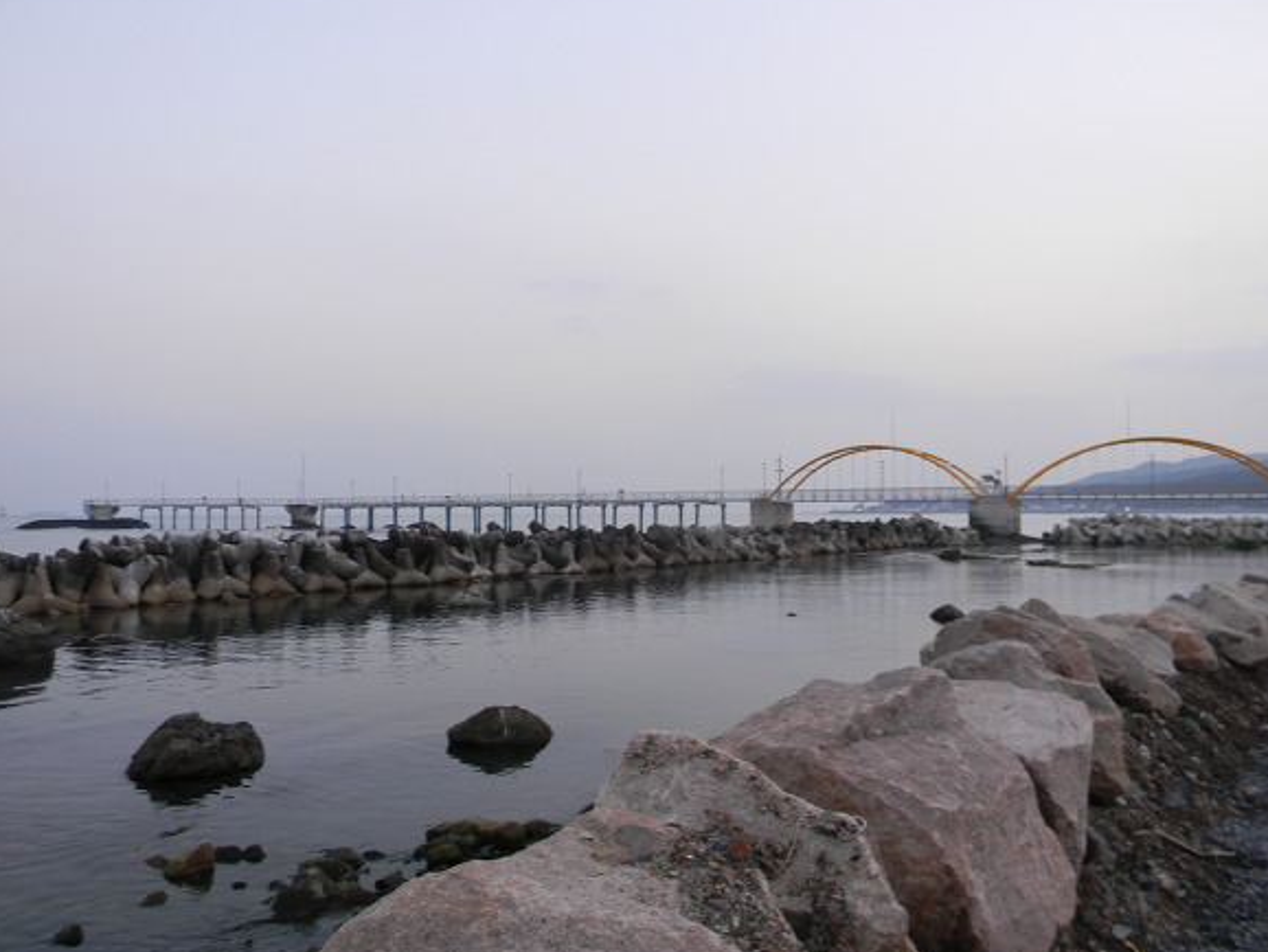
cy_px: 494
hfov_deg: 58.3
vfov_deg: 45.5
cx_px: 656
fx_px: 1136
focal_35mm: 31
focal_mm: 5
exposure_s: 1/14.2
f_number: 3.5
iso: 80
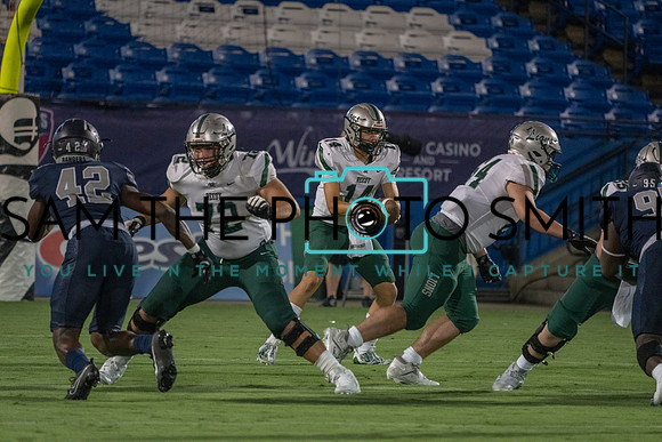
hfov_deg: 5.2
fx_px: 7302
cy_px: 221
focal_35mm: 397
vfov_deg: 3.5
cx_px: 331
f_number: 5.6
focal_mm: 397
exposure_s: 1/1000
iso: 8000
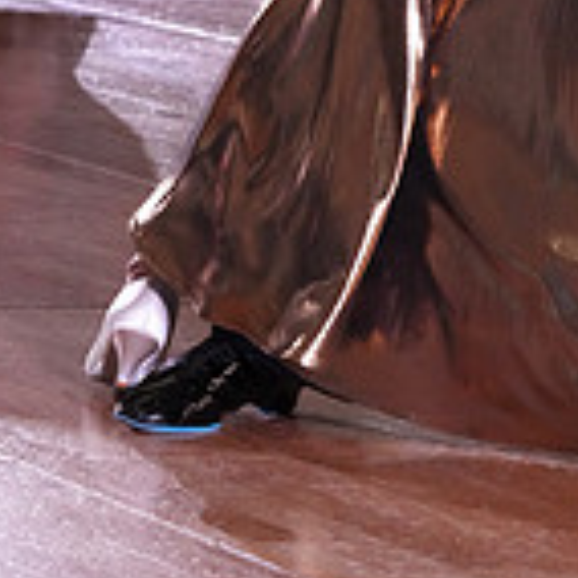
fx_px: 6121
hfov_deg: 5.4
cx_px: 698
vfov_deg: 5.3
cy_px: -399
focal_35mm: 324
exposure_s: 1/320
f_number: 5.6
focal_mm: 93
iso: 5000
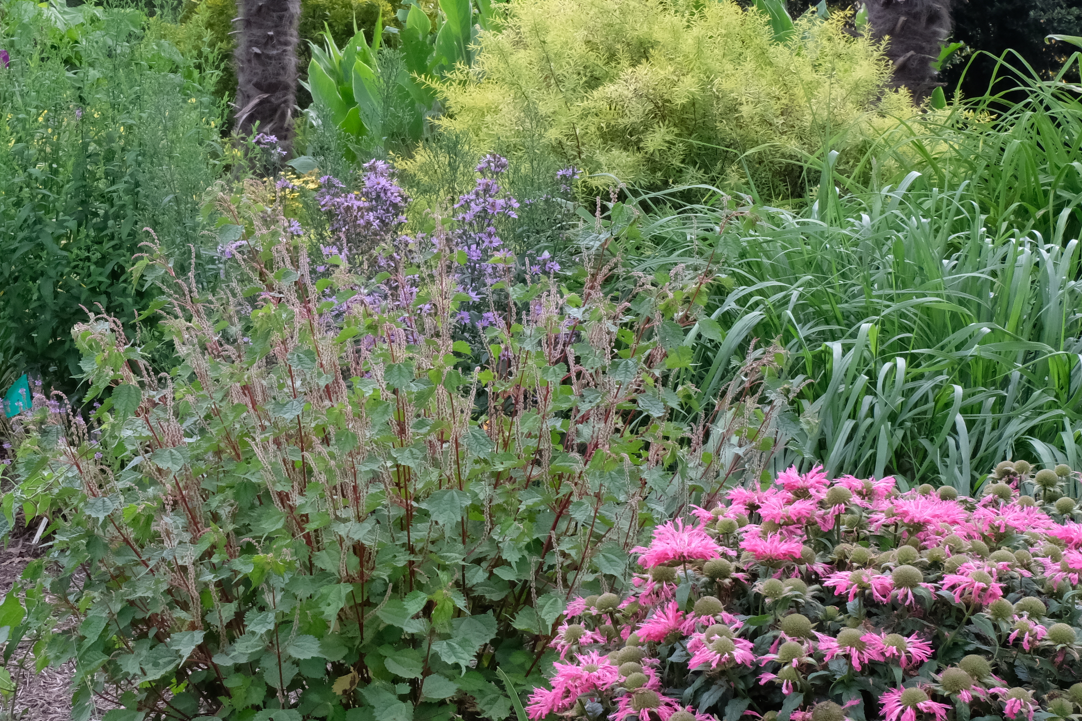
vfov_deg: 16.4
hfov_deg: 24.0
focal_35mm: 83
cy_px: 214
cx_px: 193
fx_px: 2494
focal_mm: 29.3
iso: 2000
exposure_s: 1/45
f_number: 14
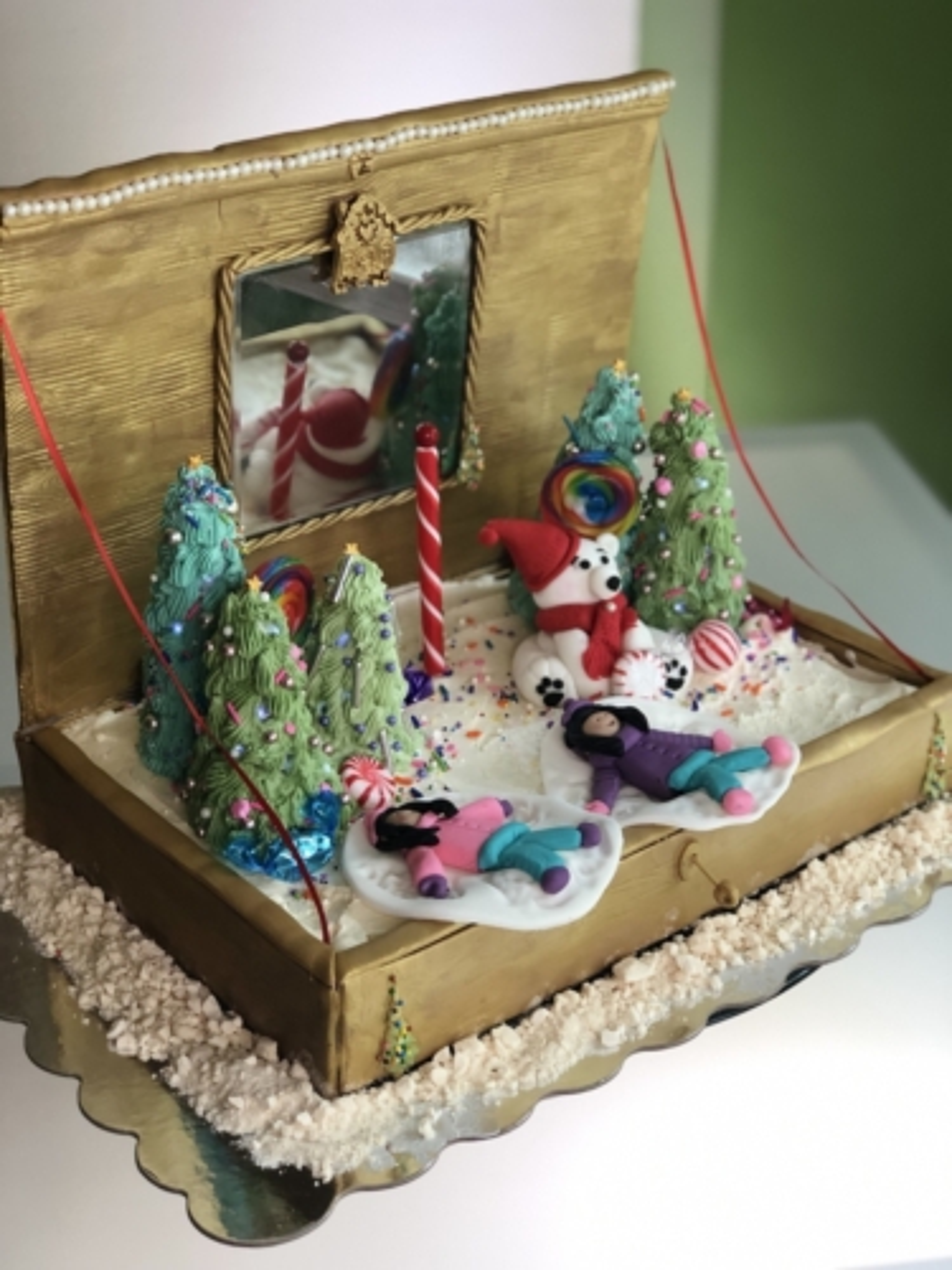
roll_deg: +1.7
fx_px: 2090
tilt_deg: -27.4
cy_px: 635
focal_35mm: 57
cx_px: 476
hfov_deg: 25.7
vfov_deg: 33.8
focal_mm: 6.6
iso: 64
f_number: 2.8
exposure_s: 1/30
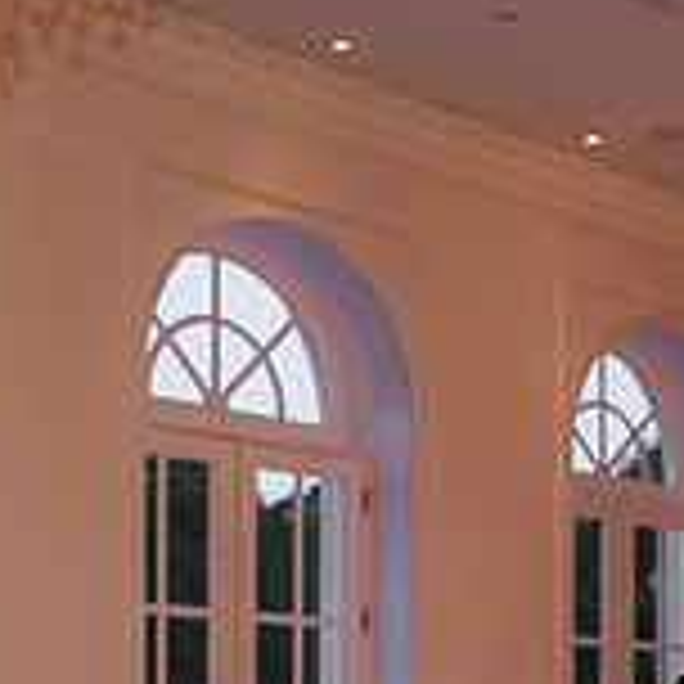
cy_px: 749
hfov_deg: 14.3
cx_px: 1146
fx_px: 2459
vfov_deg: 15.4
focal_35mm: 110
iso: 1600
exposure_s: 1/125
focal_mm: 30
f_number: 2.8
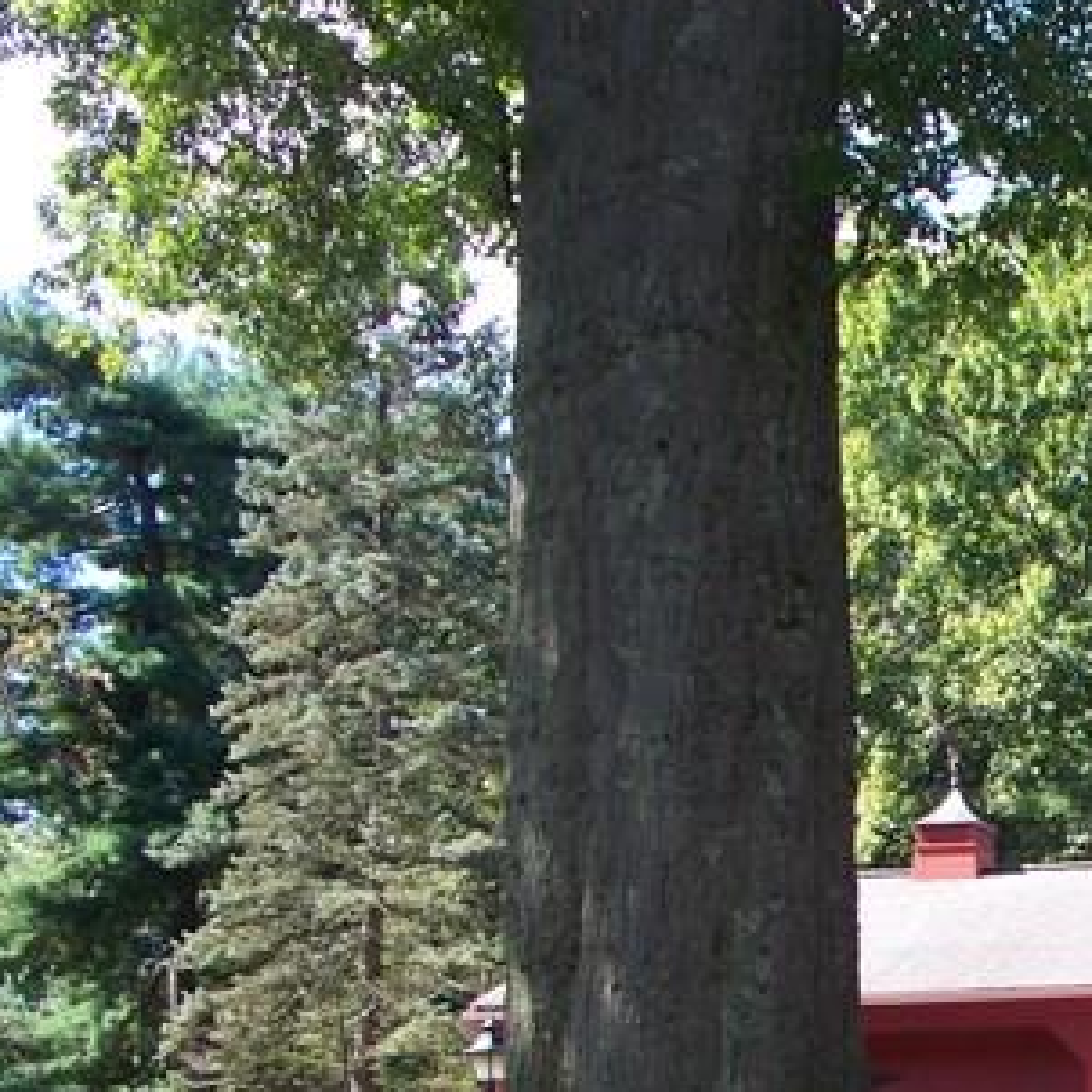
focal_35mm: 105
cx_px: 1652
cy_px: 1226
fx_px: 3747
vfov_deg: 16.1
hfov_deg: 15.3
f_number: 2.8
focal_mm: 7.54
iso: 80
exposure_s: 1/250
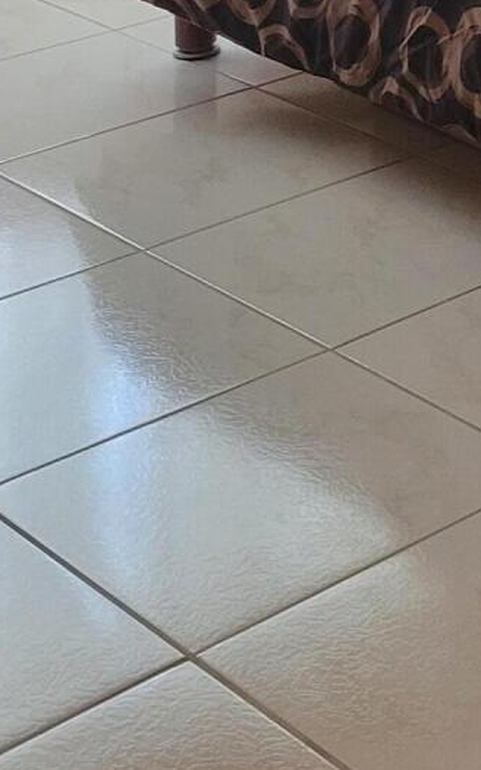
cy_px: -562
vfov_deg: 16.8
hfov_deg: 11.1
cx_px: 1015
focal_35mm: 105
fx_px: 2203
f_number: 1.8
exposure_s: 1/120
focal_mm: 5.4
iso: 250
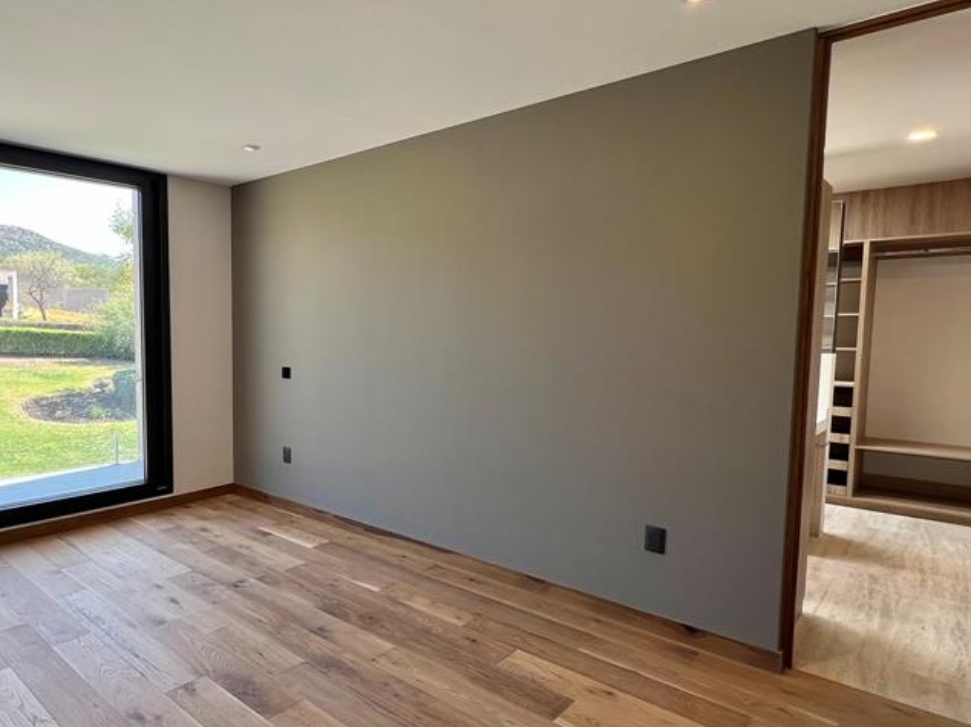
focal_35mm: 21
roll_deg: -0.4
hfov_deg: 76.6
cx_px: 328
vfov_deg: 63.4
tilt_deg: -5.5
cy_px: 384
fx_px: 589
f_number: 1.8
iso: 40
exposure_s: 1/99
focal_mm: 1.57
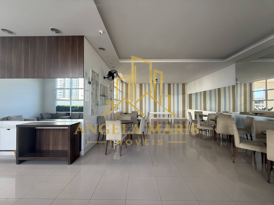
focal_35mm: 14
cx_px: 137
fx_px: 111
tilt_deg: +0.9
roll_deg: +0.3
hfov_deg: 102.1
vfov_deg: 85.7
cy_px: 102
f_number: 2.2
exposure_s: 1/99
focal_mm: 2.22
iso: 80
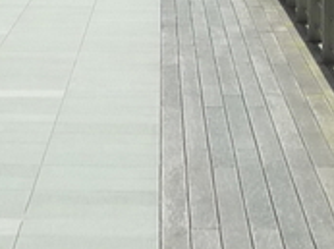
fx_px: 2946
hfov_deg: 6.5
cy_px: -324
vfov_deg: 4.7
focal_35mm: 306
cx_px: 257
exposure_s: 1/400
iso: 160
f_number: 4.3
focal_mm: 7.8
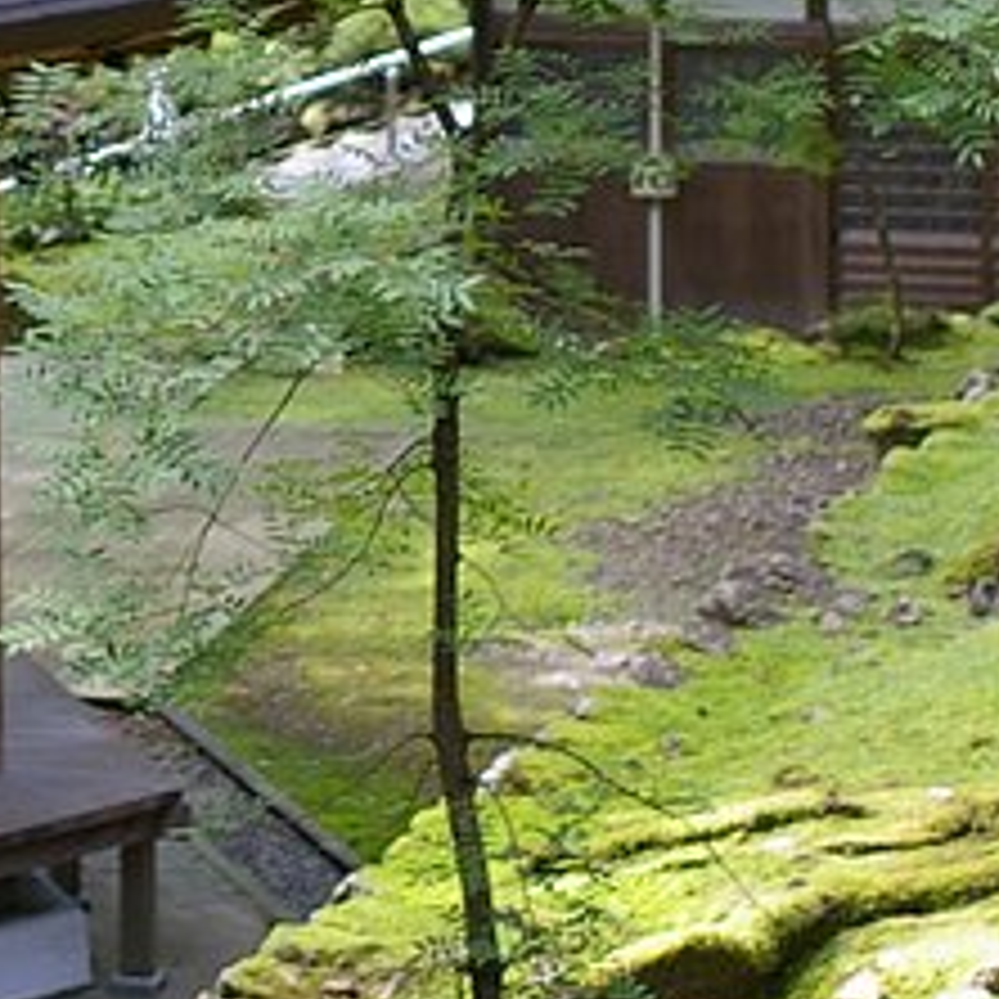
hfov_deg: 8.4
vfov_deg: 8.4
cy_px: -290
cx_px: -328
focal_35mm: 206
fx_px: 6725
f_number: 2
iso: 200
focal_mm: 35
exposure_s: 1/250
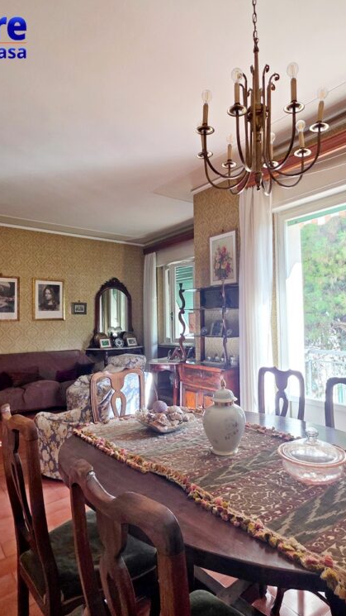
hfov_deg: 58.1
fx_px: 310
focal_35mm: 19
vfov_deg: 89.6
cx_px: 197
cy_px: 309
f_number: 1.9
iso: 80
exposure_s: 1/100
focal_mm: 2.2
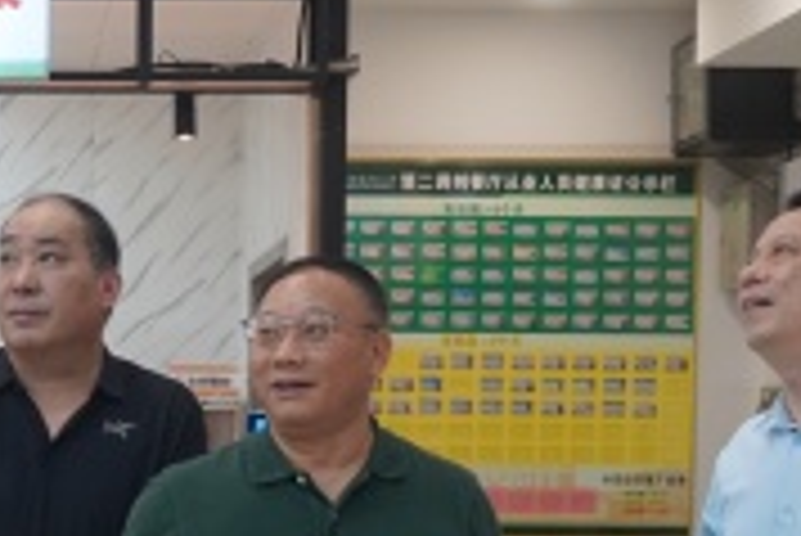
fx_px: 2806
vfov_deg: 10.8
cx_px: -99
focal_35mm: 126
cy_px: 583
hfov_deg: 15.8
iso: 1000
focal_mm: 32
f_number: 4
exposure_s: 1/160
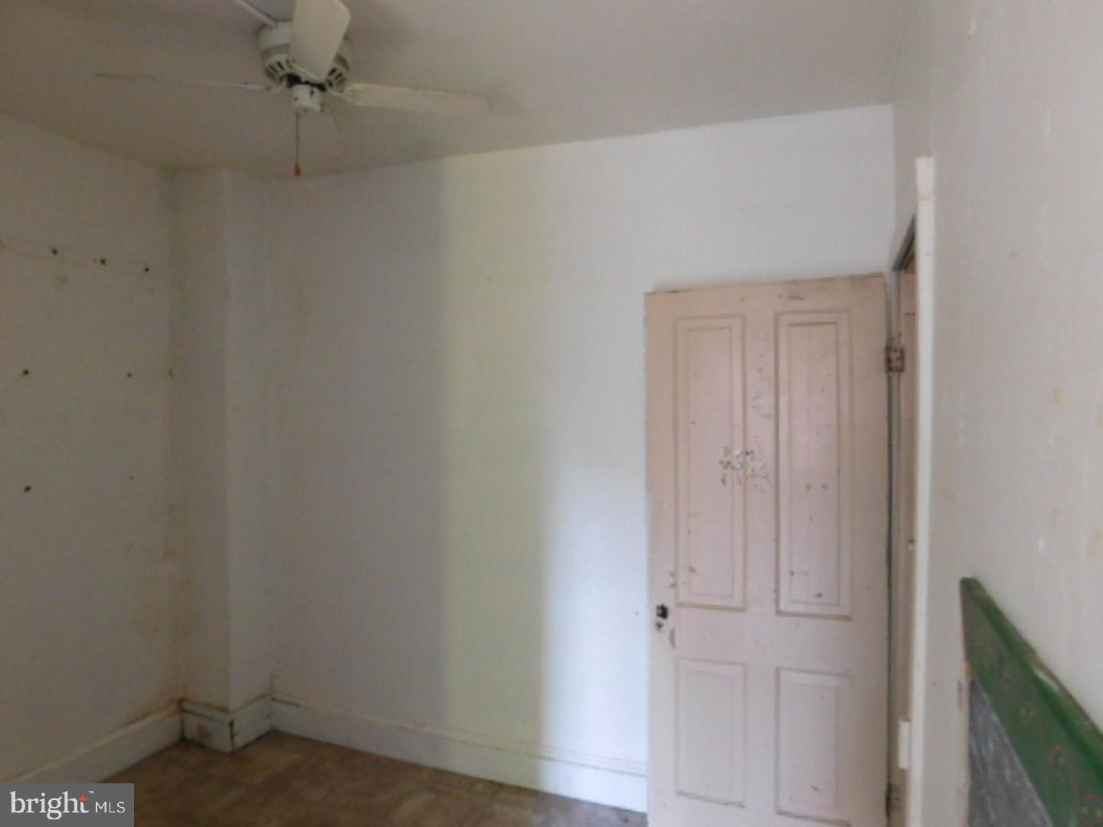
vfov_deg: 58.9
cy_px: 414
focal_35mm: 23
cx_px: 552
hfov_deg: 73.9
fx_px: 733
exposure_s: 1/8
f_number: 3
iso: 450
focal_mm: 4
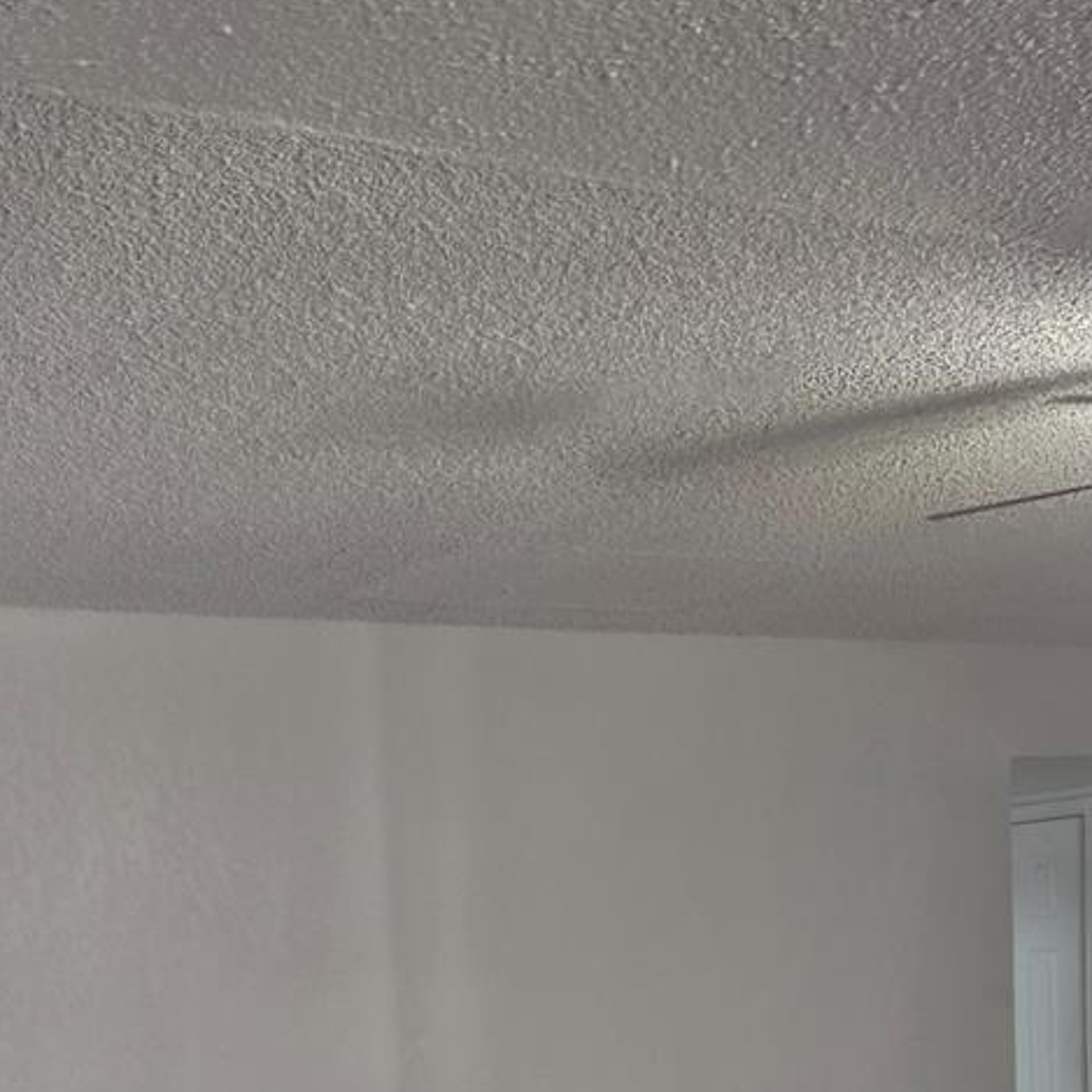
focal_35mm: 65
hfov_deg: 26.4
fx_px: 2320
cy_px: 1190
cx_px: 374
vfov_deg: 24.7
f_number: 1.8
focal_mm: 5.4
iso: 160
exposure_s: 1/120
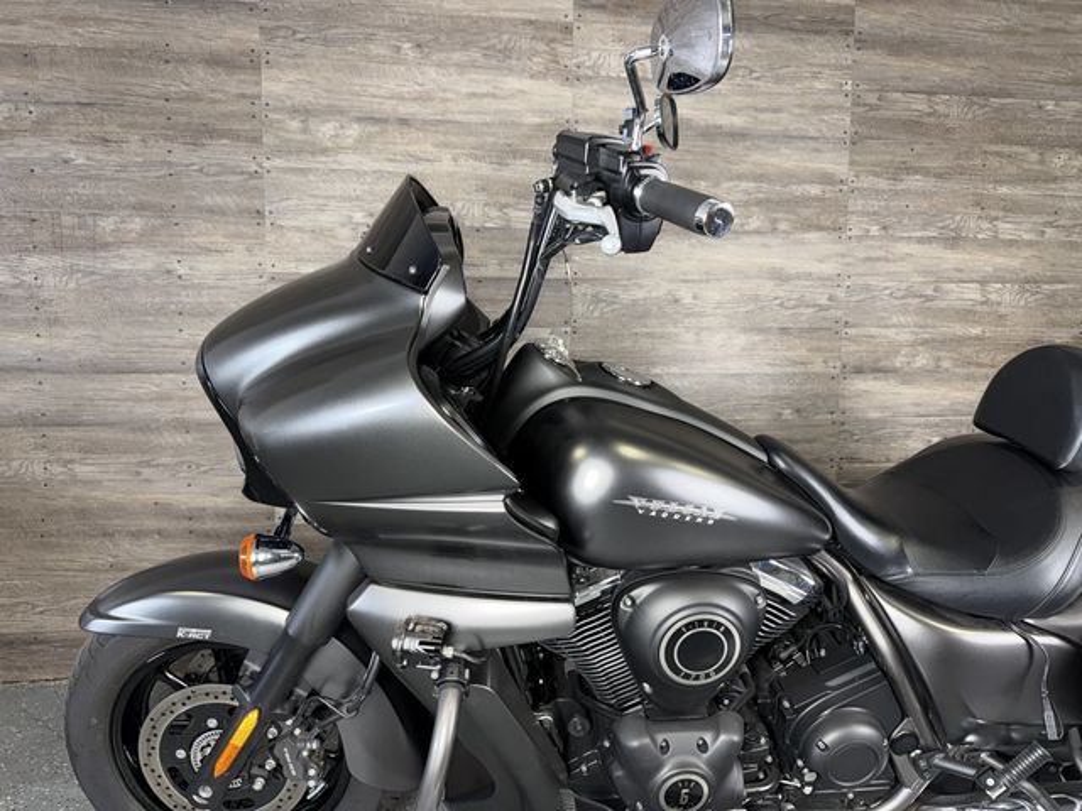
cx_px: 541
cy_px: 406
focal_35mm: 24
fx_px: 750
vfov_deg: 56.8
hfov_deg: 71.6
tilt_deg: -5.0
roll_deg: -0.9
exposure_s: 1/30
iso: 64
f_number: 1.78
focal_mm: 6.76
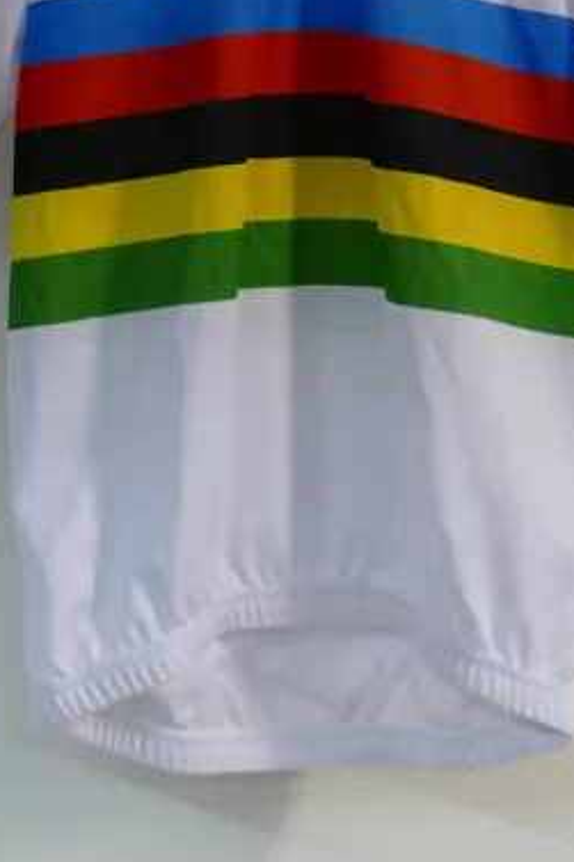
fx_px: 2489
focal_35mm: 104
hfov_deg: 13.2
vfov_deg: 19.3
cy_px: 82
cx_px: 285
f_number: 3.3
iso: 800
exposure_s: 1/80
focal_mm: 17.83
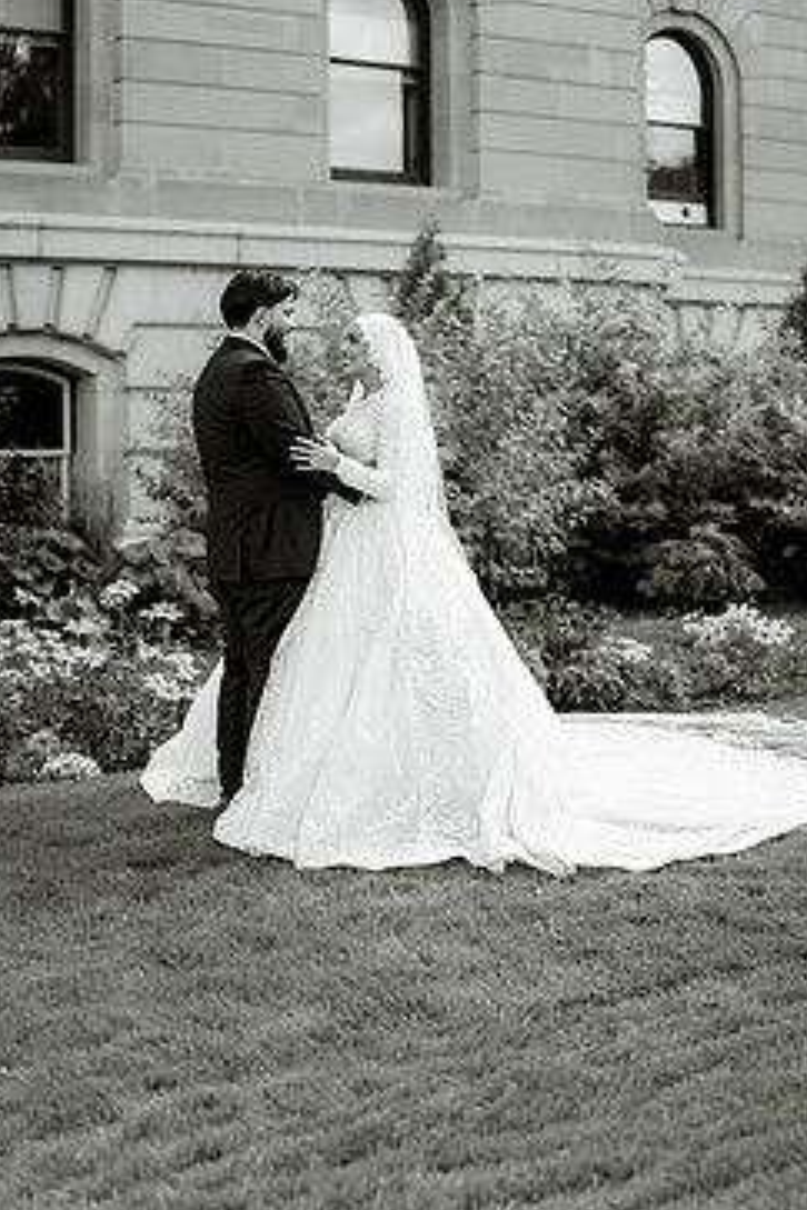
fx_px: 2085
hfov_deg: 21.9
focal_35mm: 62
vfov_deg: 32.3
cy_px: 533
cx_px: 460
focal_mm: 50
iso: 100
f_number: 2
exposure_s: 1/640
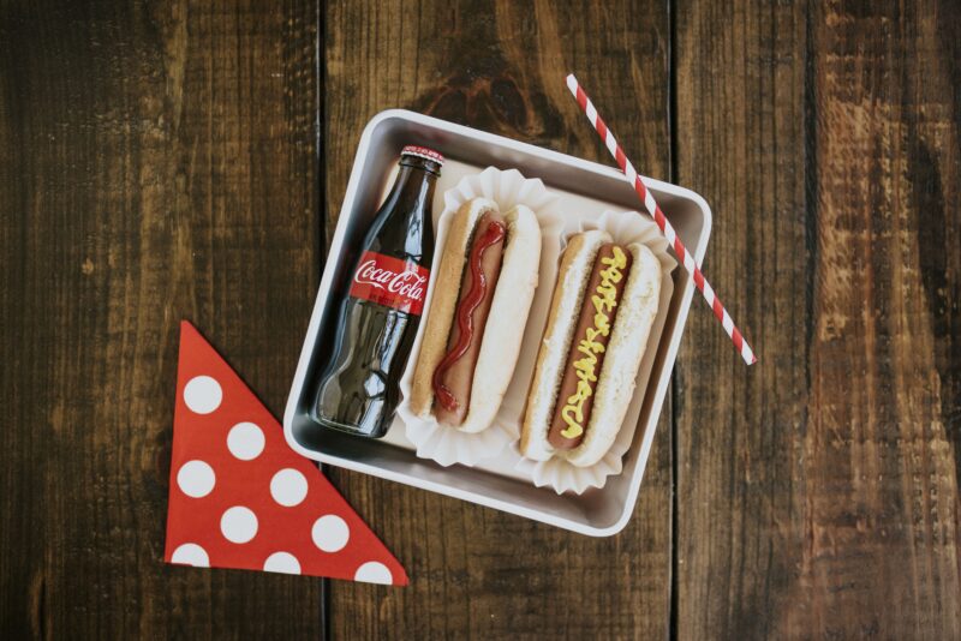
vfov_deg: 37.9
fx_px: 935
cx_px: 480
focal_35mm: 35
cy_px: 320
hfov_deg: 54.4
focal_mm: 35
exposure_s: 1/640
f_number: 1.8
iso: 640
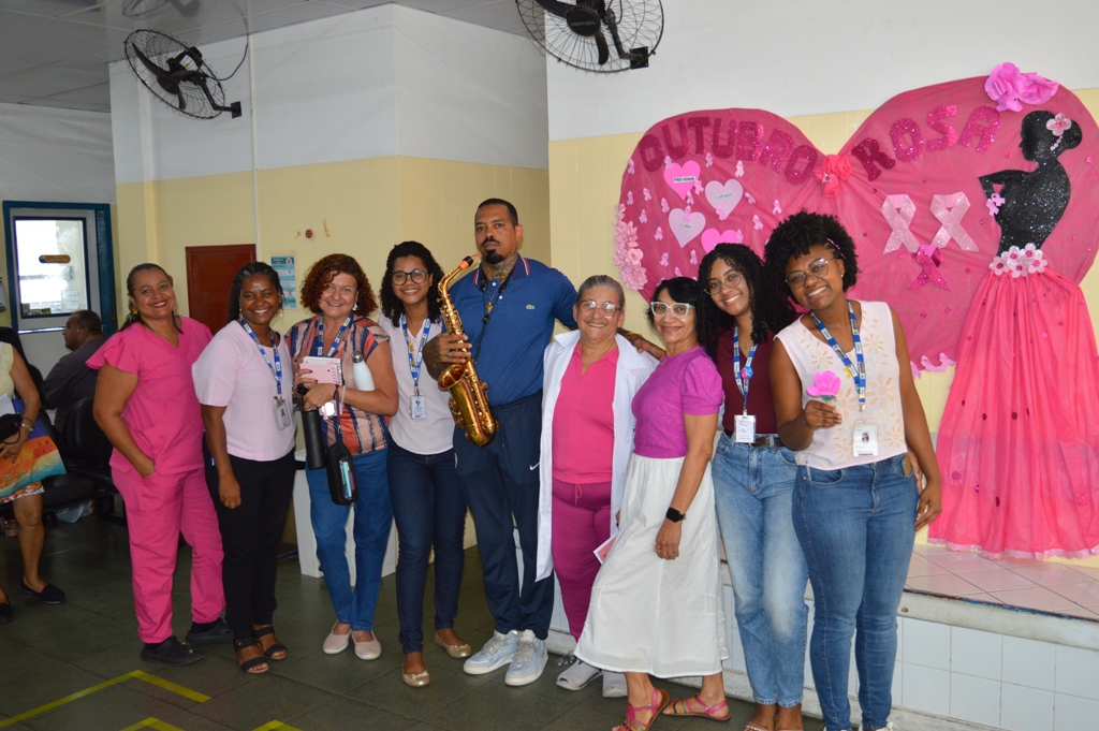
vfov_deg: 39.9
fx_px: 1007
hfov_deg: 57.3
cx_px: 550
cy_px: 366
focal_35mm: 33
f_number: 3.8
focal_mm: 22
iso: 400
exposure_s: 1/60
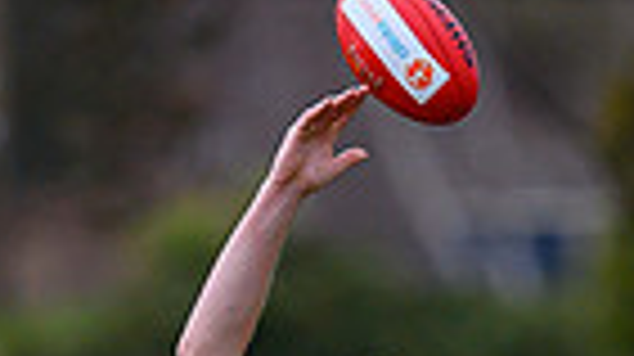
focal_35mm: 3263
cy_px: 1132
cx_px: 235
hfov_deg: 0.7
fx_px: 54803
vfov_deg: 0.4
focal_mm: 500
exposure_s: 1/1250
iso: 640
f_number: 4
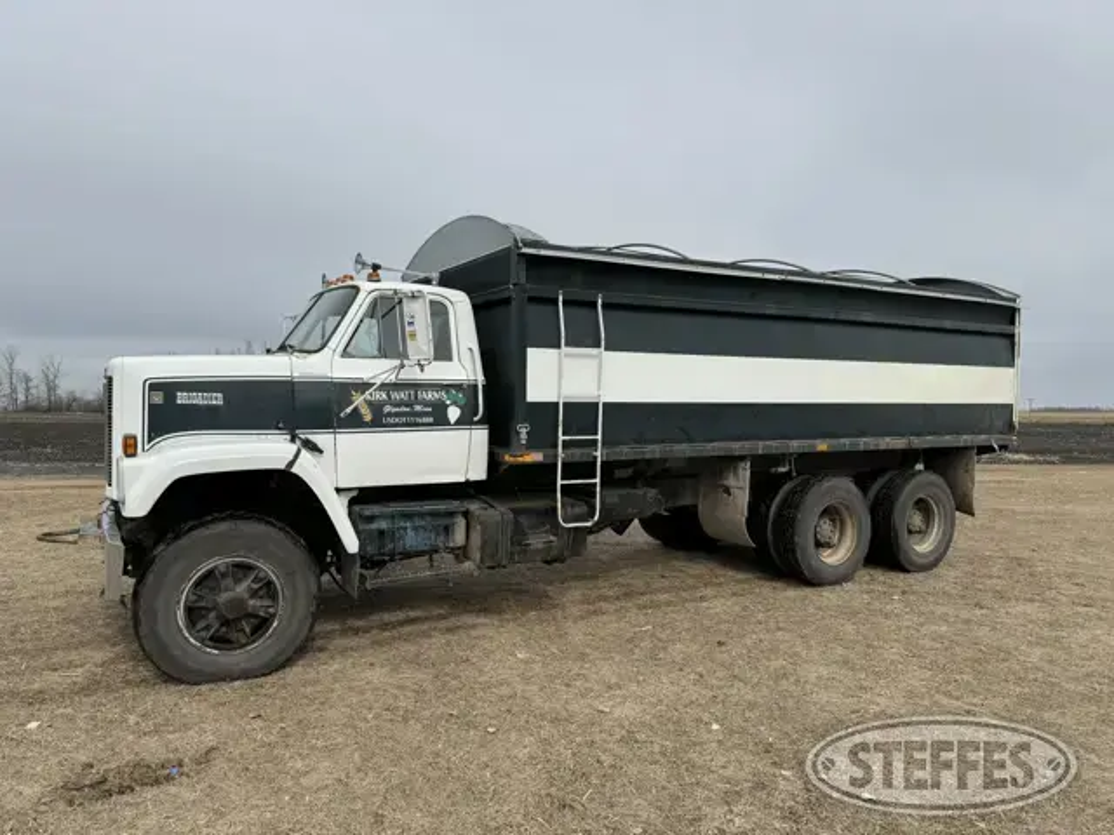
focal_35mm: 24
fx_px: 772
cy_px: 418
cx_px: 557
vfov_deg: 56.8
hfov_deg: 71.6
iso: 80
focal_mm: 6.86
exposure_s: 1/5814
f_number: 1.78
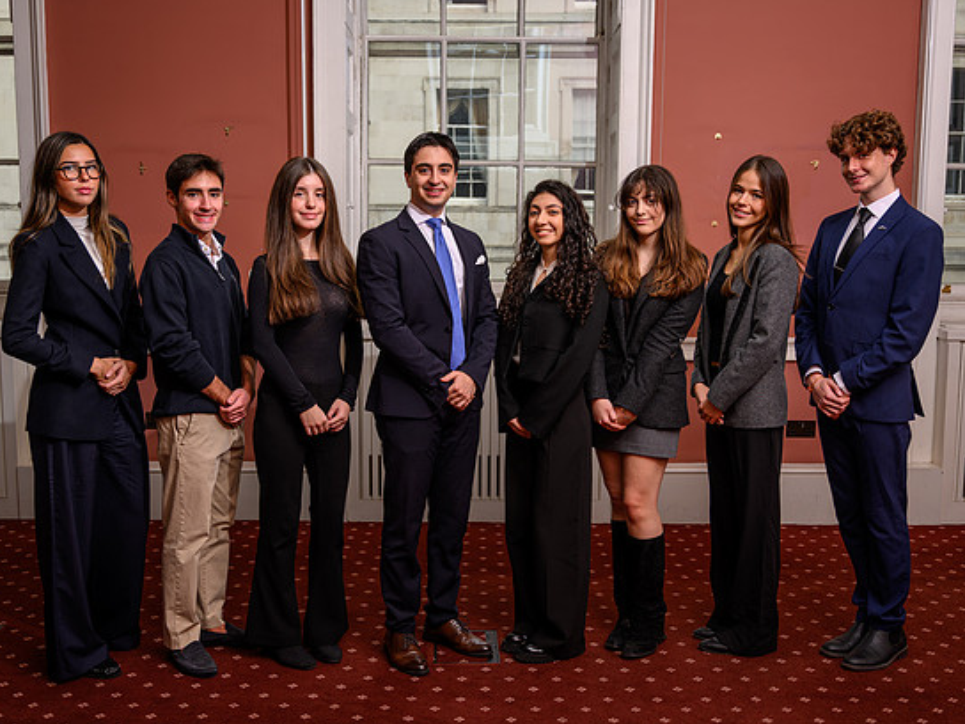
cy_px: 362
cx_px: 473
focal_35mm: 40
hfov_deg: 46.8
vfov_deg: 36.0
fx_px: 1115
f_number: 4
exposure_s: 1/200
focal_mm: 35
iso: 50
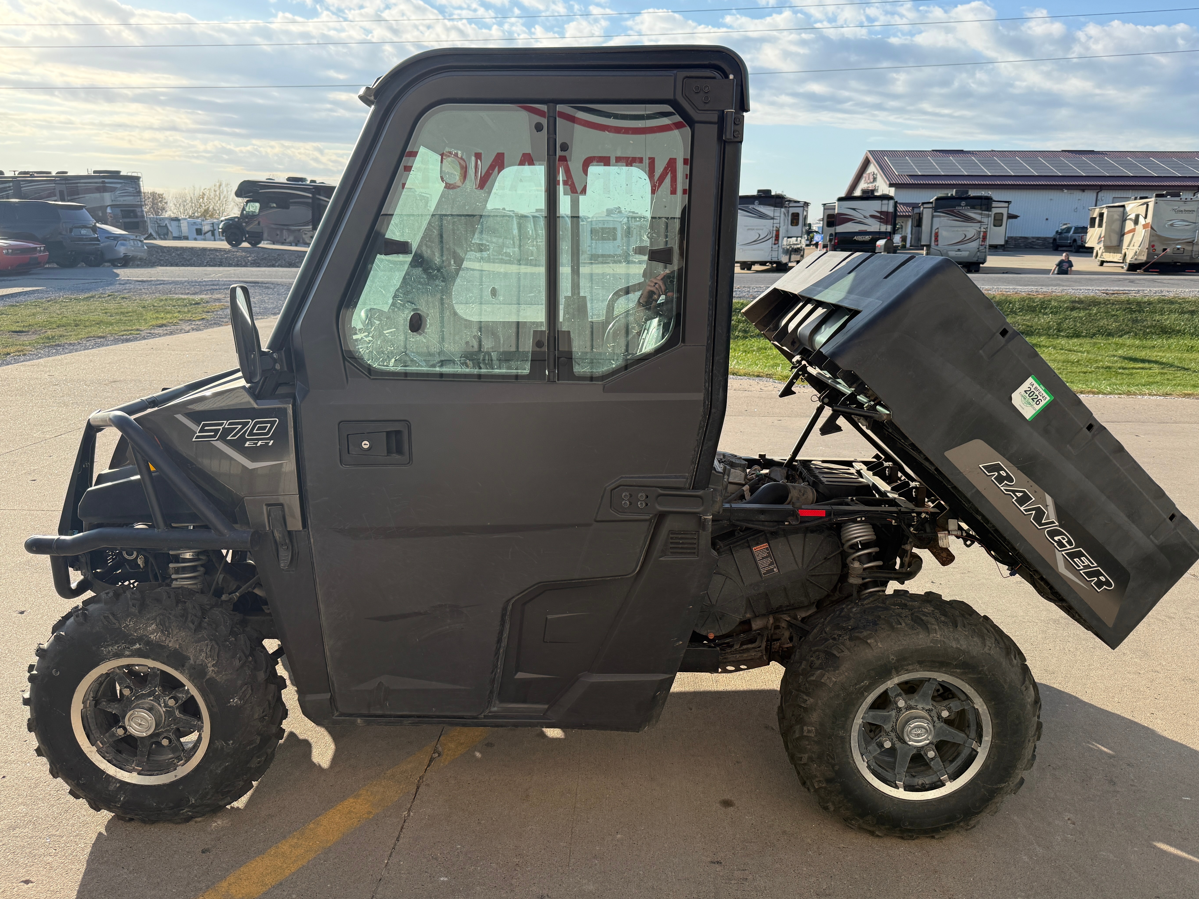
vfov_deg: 54.9
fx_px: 866
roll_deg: -0.9
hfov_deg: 69.4
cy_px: 438
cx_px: 611
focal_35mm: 25
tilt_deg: -13.0
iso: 100
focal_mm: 6.76
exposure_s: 1/3021
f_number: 1.78
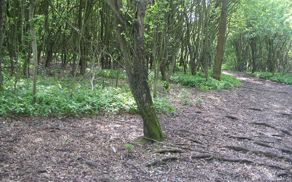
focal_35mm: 41
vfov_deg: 31.1
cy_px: 72
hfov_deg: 48.2
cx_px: 148
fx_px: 326
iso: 50
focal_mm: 6
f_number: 2.8
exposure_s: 1/60
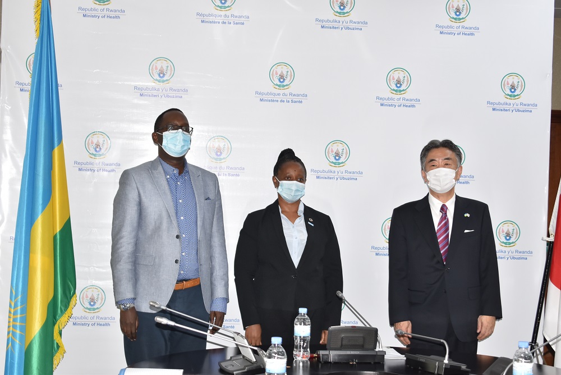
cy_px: 188
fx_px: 1123
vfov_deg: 19.0
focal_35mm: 72
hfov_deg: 28.1
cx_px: 280
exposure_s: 1/60
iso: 640
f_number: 5.3
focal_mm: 48
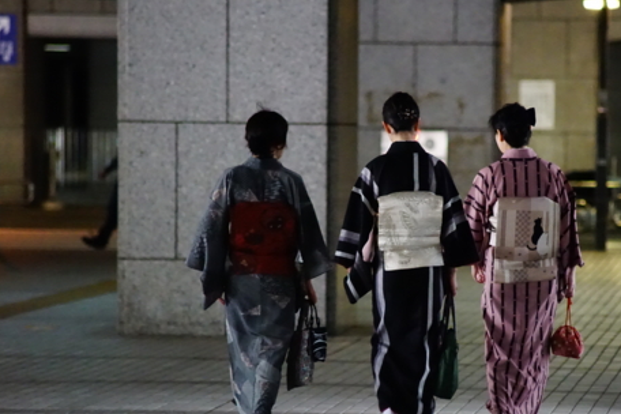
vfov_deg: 4.7
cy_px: 269
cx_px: 407
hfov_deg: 7.0
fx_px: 5088
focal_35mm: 295
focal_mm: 210
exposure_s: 1/250
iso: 10000
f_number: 4
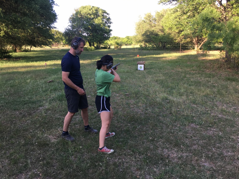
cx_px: 120
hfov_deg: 61.7
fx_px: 200
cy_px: 90
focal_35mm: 29
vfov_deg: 48.2
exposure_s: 1/162
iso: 25
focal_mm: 4.15
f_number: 2.2
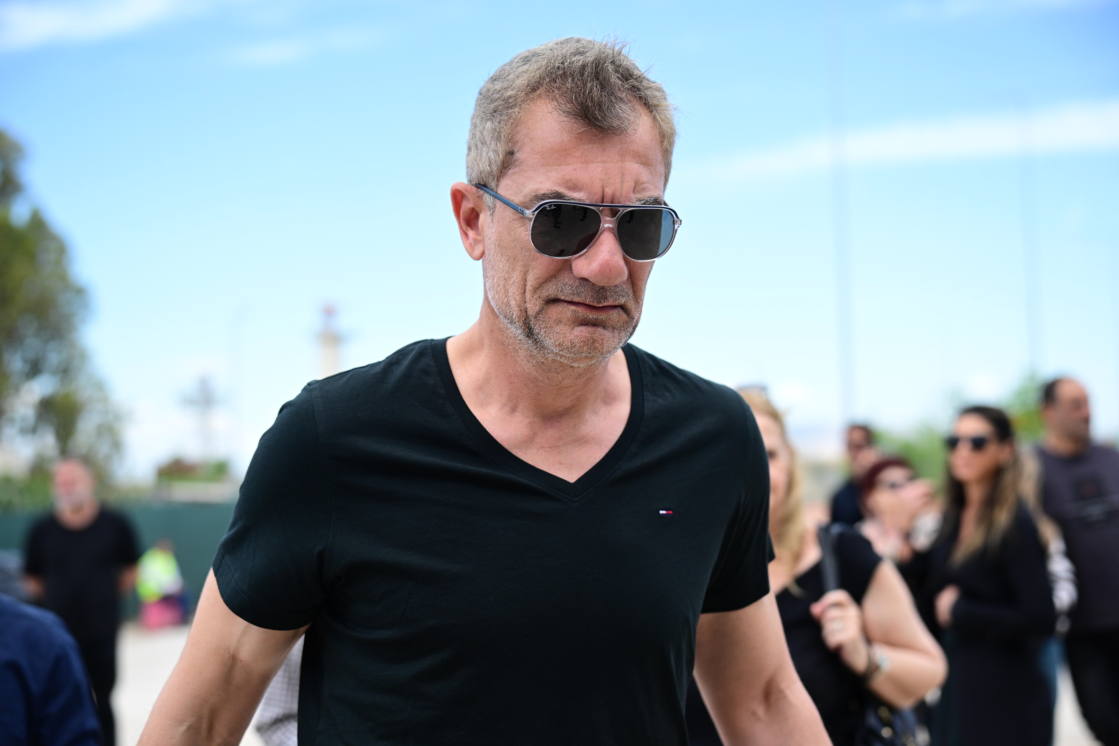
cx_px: 560
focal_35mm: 54
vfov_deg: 25.1
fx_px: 1678
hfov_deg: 36.9
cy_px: 373
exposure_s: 1/3200
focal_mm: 54
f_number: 2.8
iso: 500
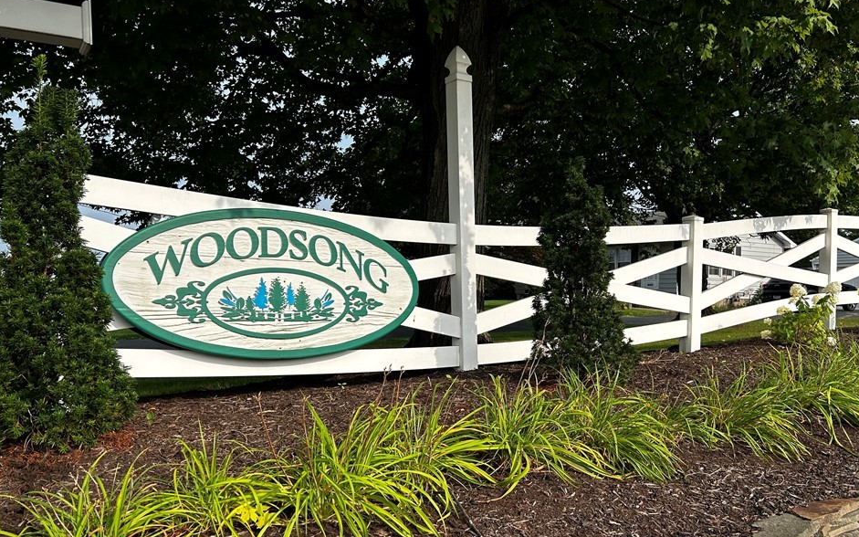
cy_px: 311
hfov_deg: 62.9
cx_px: 437
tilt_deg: -1.8
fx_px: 702
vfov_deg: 41.7
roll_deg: -1.1
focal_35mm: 30
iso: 50
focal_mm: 5.7
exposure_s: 1/3356
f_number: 1.5
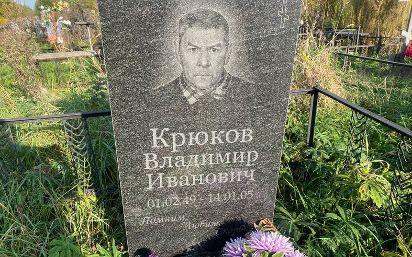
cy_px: 146
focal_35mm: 28
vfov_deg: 44.4
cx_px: 207
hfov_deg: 66.5
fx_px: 314
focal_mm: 4.25
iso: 32
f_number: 1.8
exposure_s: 1/788
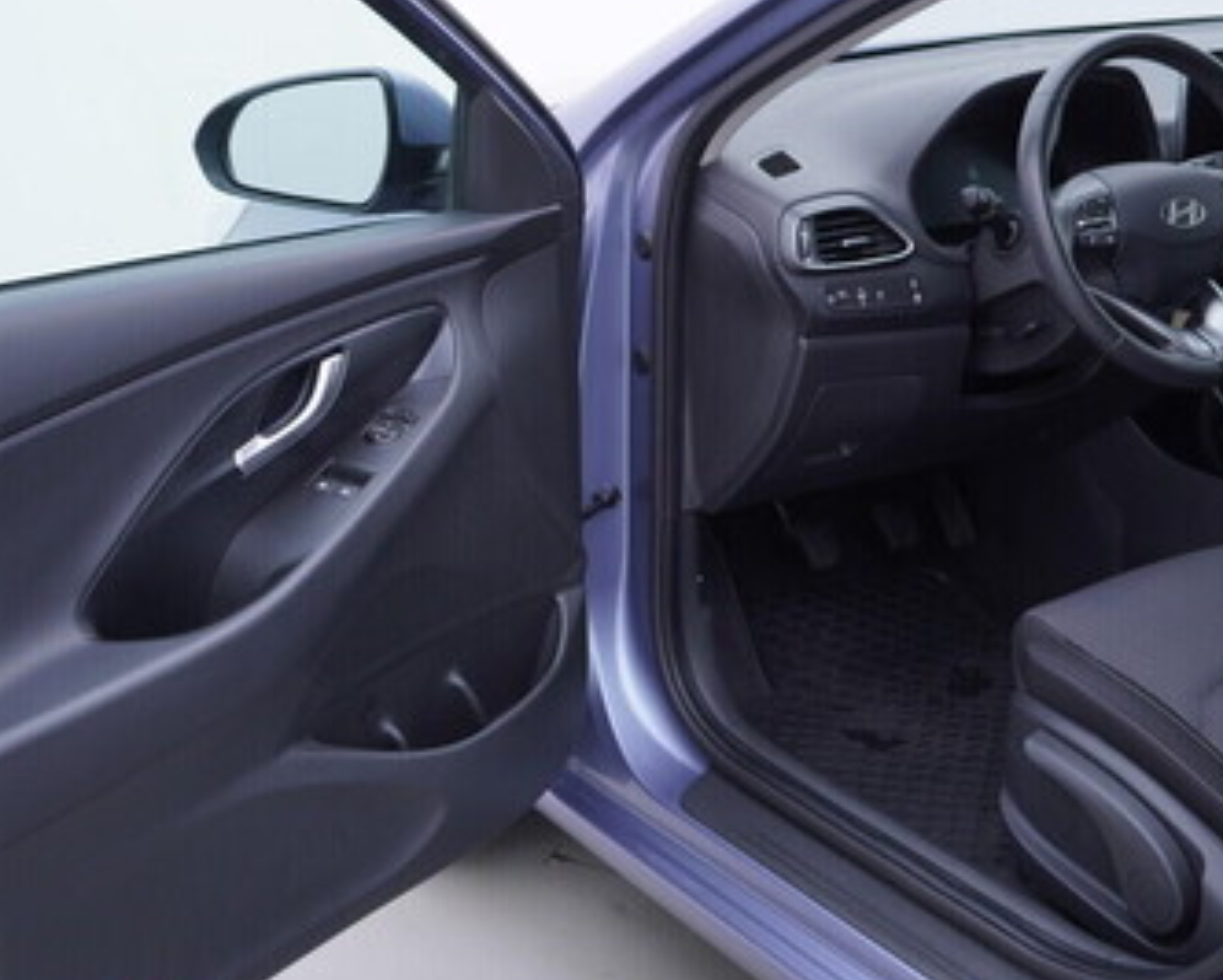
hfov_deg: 33.5
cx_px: 578
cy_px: 356
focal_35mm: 56
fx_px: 2028
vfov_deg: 27.1
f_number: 3.2
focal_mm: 24
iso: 125
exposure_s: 1/50
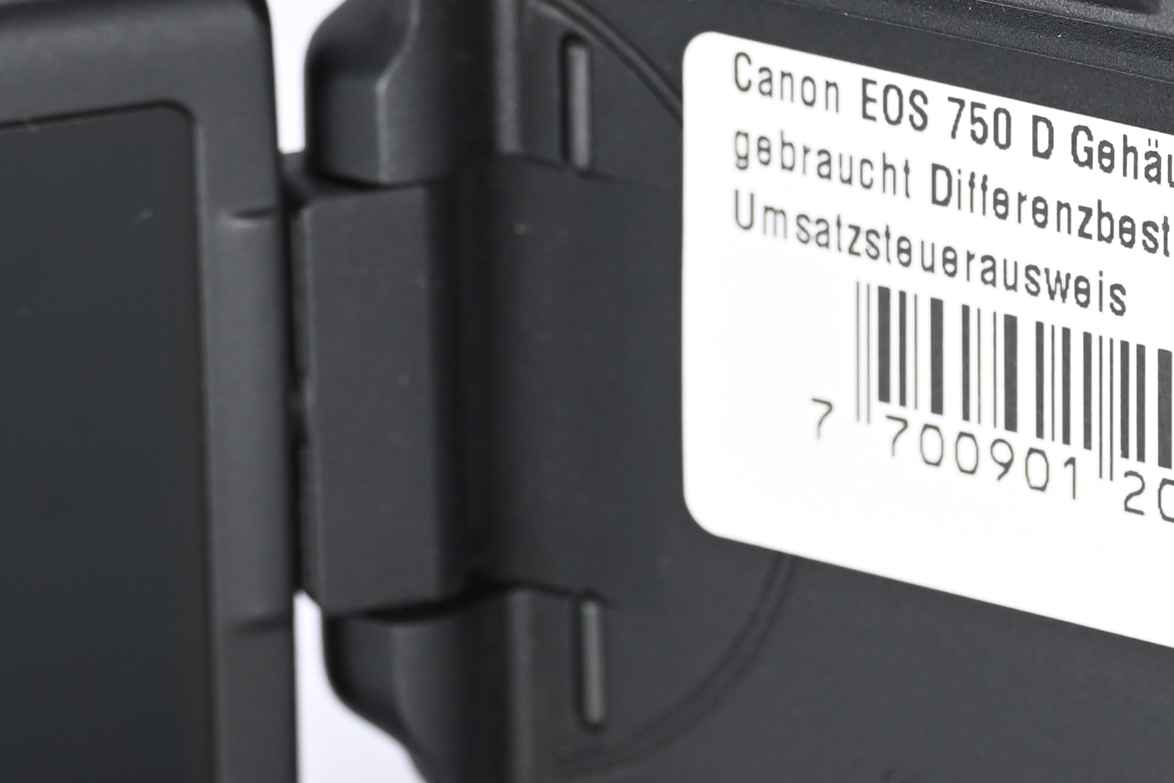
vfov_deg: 3.7
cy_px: 380
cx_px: 1090
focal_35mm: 372
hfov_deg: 5.5
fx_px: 12130
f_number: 9
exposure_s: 1/125
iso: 500
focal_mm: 120
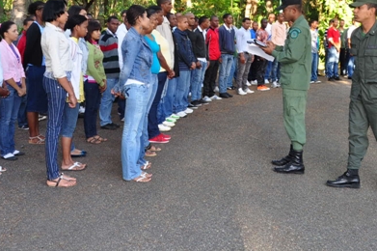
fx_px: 565
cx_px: 128
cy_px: 56
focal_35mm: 54
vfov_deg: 24.7
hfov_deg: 36.6
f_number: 7.1
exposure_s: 1/60
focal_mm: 22
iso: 400
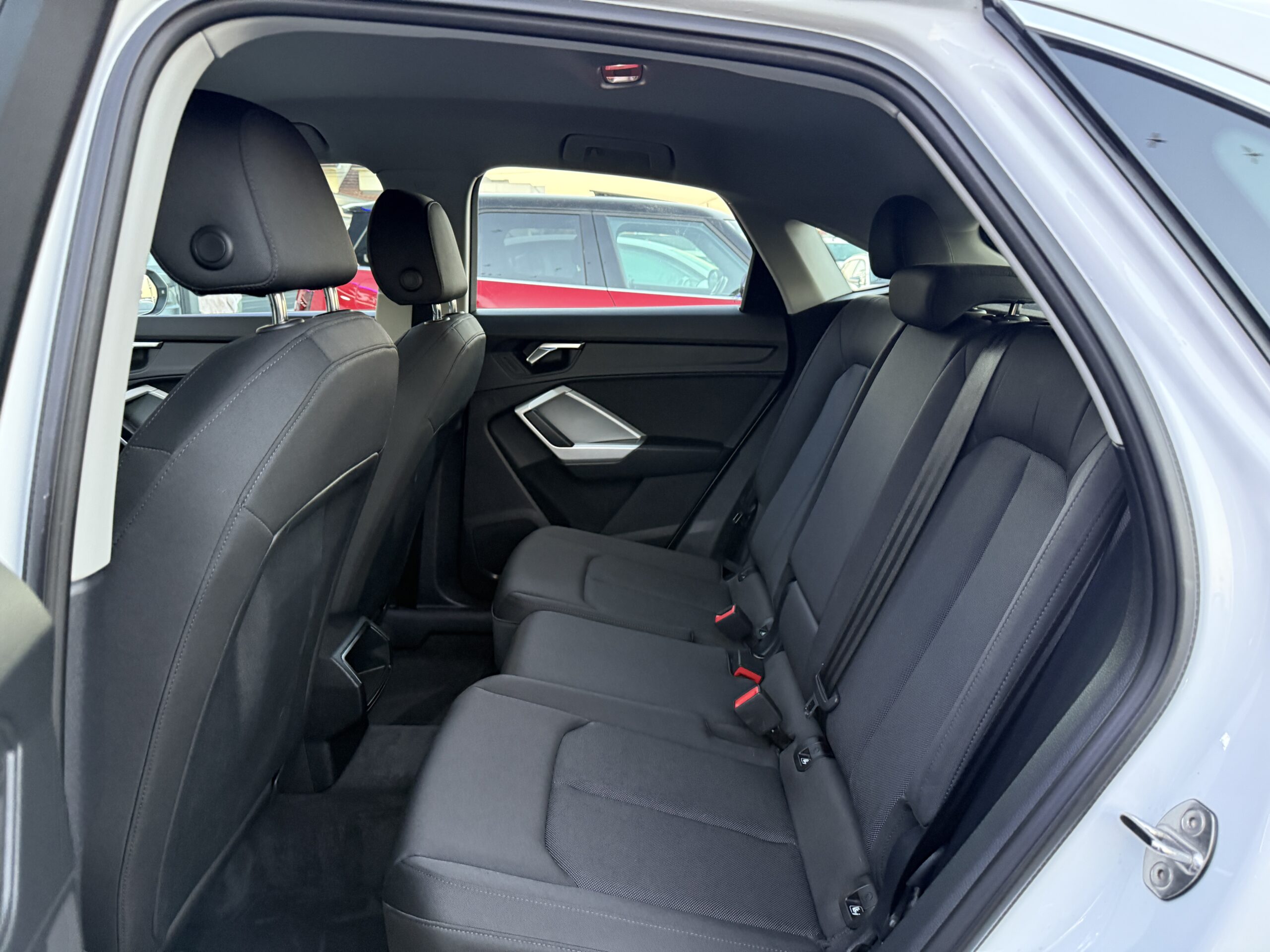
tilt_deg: -13.6
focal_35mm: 24
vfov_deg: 56.8
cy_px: 476
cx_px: 635
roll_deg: +0.3
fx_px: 881
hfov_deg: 71.6
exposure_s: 1/60
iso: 500
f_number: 1.78
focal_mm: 6.76
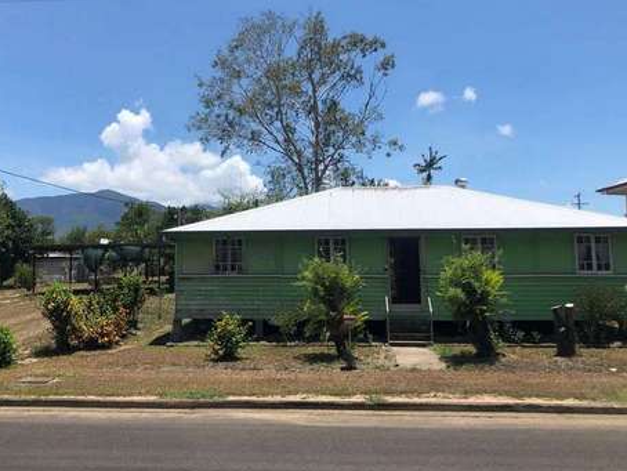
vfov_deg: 38.5
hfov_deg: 50.0
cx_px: 269
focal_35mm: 37
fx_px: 671
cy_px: 189
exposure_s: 1/2825
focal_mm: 3.99
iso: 20
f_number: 1.8
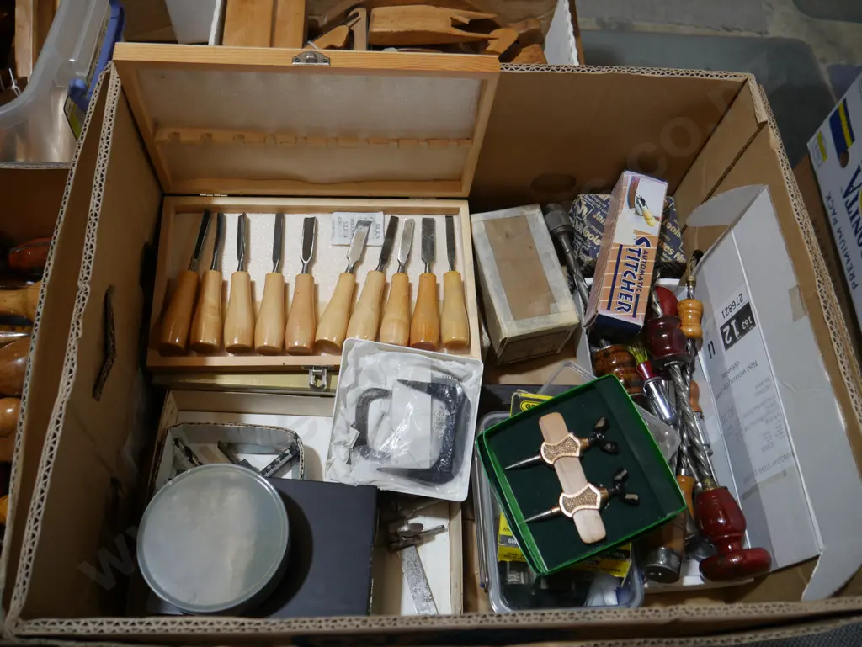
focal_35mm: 28
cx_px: 431
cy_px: 324
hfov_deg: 63.4
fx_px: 698
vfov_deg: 49.8
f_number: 3.5
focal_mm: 14
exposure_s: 1/100
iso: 200
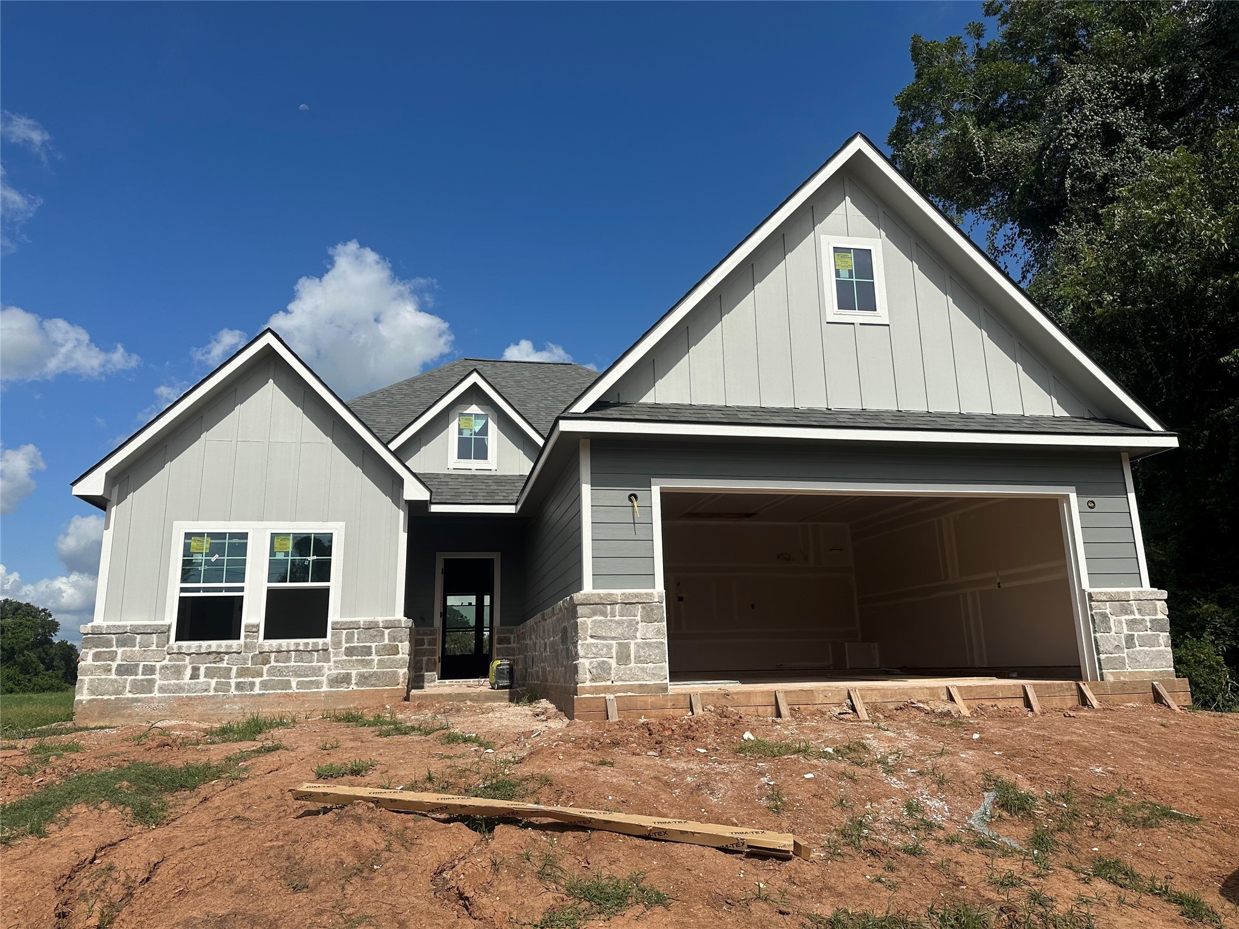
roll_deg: +2.0
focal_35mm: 24
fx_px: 859
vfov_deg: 56.8
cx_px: 620
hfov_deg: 71.6
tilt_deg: +15.3
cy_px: 464
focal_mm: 6.86
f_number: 1.78
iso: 80
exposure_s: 1/8197
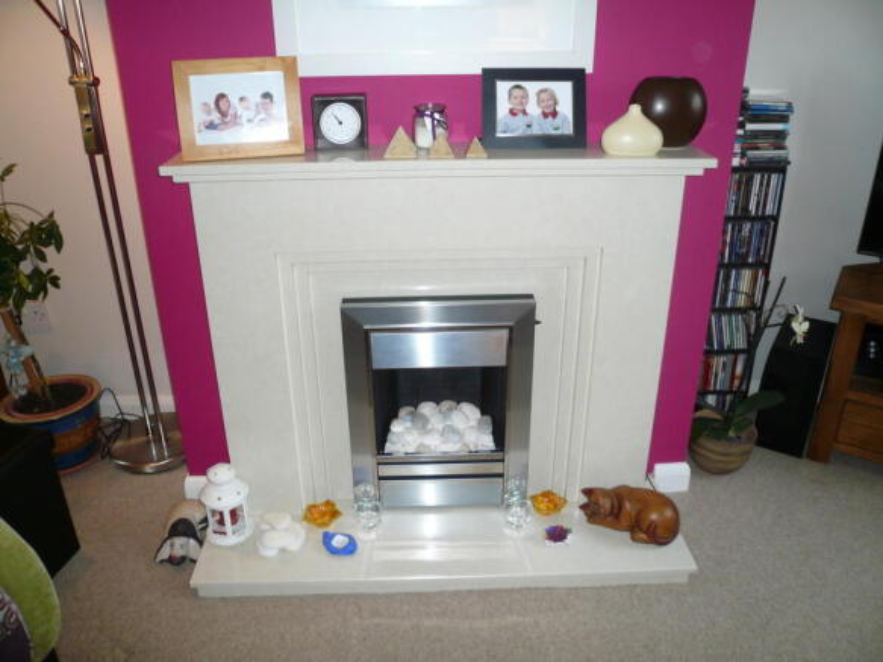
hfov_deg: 63.5
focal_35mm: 28
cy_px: 331
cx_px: 442
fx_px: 714
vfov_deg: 49.7
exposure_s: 1/30
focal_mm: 4.6
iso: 100
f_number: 2.8
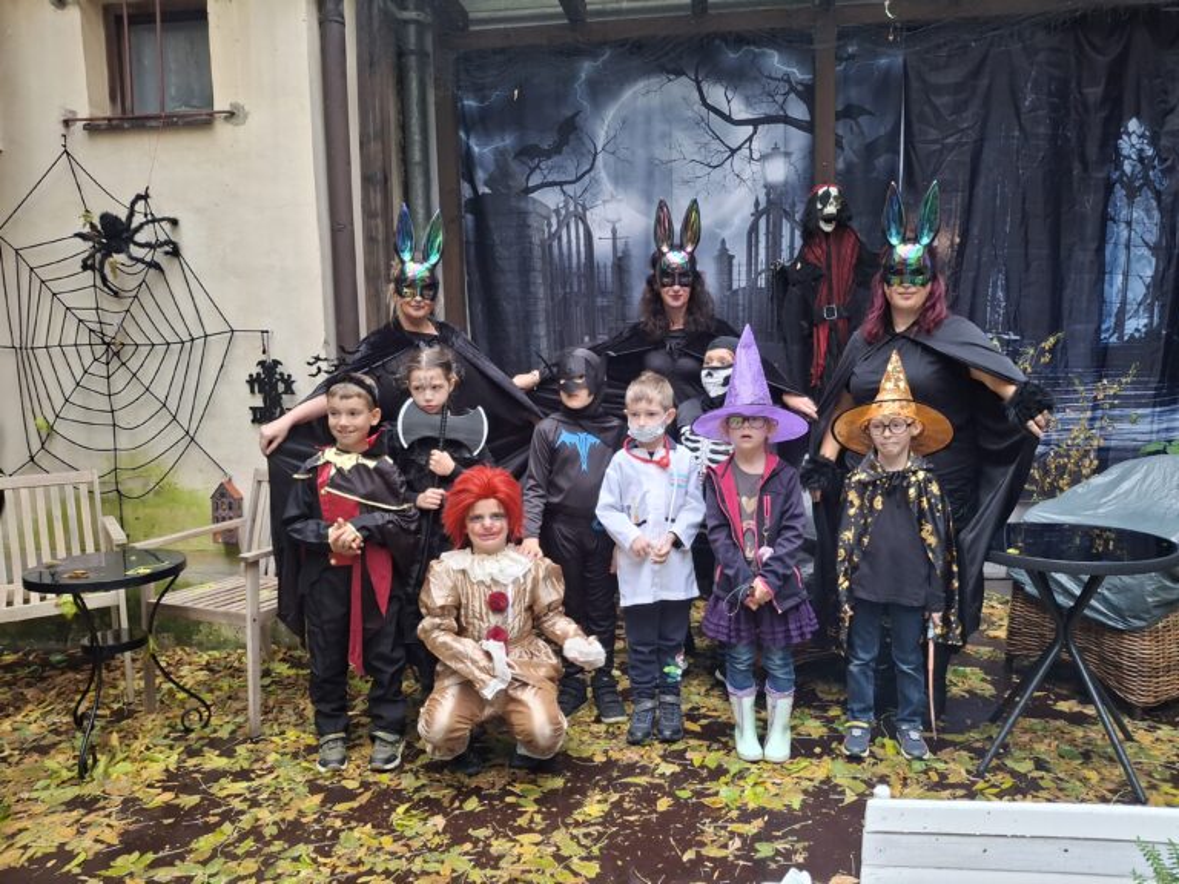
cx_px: 590
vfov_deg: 54.9
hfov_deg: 69.4
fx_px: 851
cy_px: 442
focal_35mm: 25
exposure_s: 1/60
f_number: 1.8
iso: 200
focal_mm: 4.69
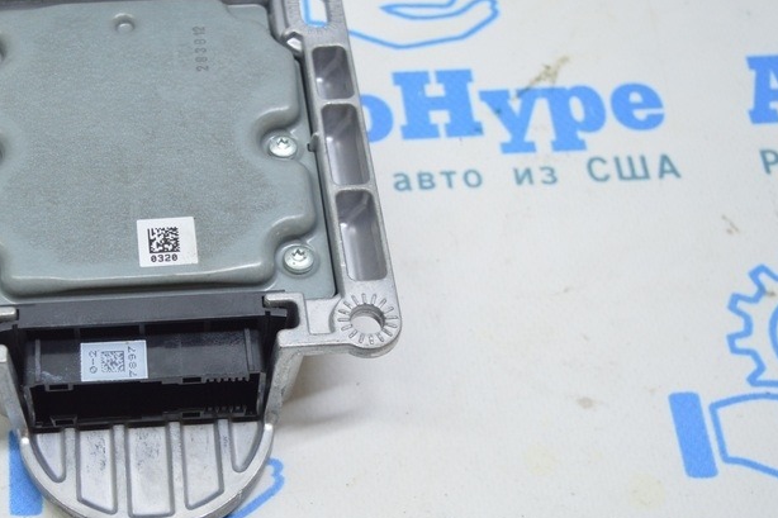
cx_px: 142
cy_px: 308
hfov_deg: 32.4
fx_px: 1296
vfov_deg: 22.6
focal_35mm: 60
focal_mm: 24
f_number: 4
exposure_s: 1/50
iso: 400
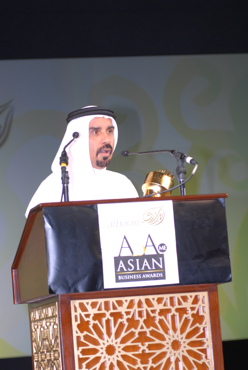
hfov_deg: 10.7
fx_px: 1329
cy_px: 185
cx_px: 124
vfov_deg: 15.9
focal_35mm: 129
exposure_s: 1/250
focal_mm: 86
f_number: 2.8
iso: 320
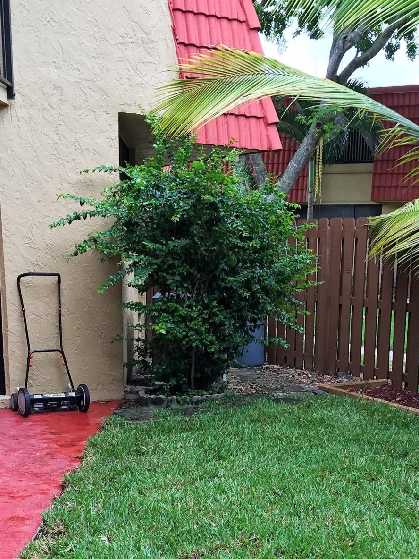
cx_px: 227
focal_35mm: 49
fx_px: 791
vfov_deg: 38.0
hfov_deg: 29.7
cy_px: 415
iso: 32
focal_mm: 4.15
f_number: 2.2
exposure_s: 1/60
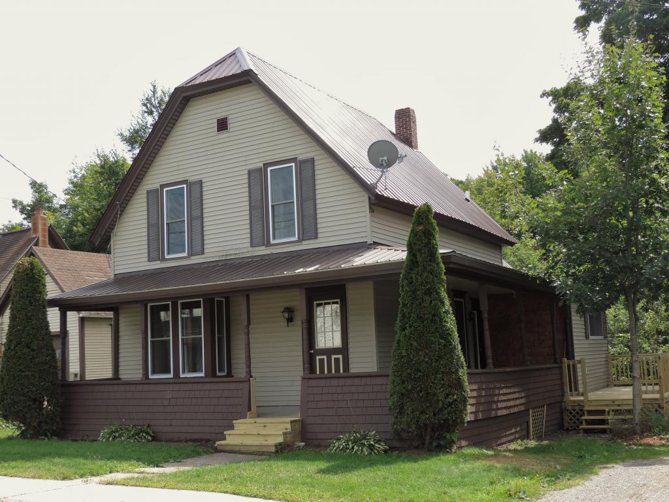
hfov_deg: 46.8
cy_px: 251
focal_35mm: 40
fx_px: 773
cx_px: 334
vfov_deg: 36.0
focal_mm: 7.1
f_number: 3.3
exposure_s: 1/250
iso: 80
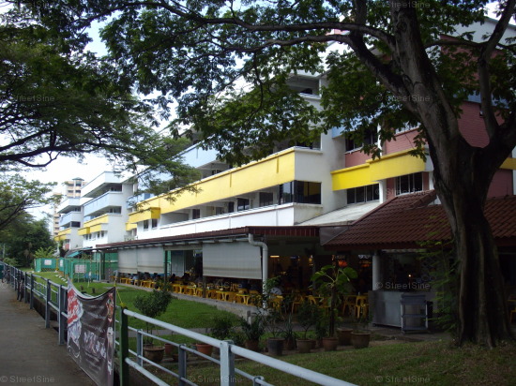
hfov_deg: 50.2
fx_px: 551
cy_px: 193
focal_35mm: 37
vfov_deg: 38.6
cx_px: 258
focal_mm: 6.2
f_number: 5.6
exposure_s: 1/80
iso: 80
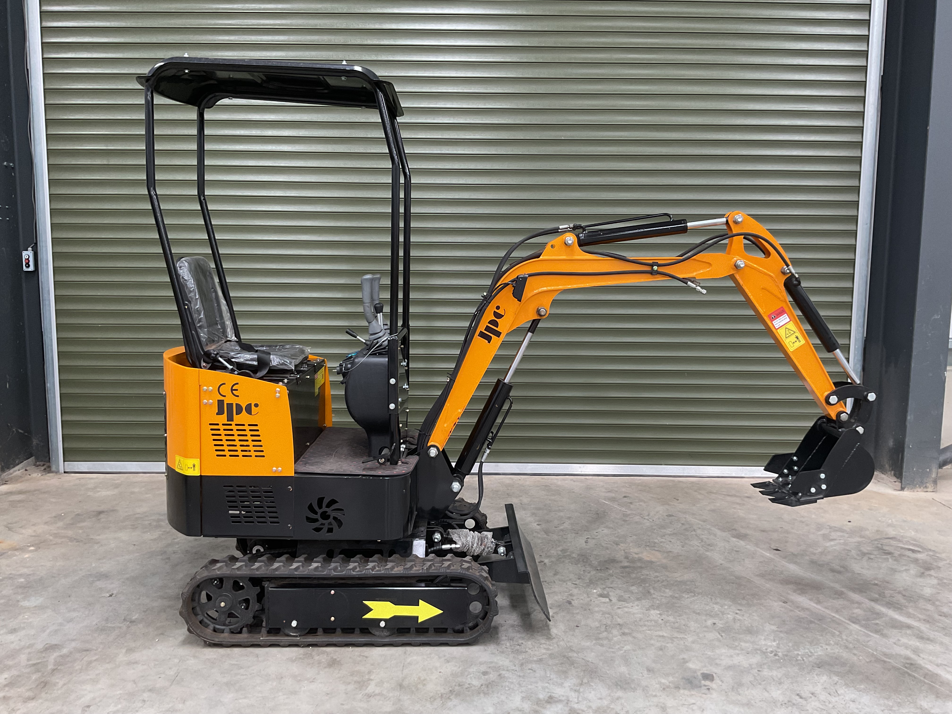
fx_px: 798
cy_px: 357
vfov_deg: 48.2
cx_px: 476
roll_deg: -0.3
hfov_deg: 61.7
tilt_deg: -6.9
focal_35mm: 29
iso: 80
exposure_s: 1/60
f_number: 1.8
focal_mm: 3
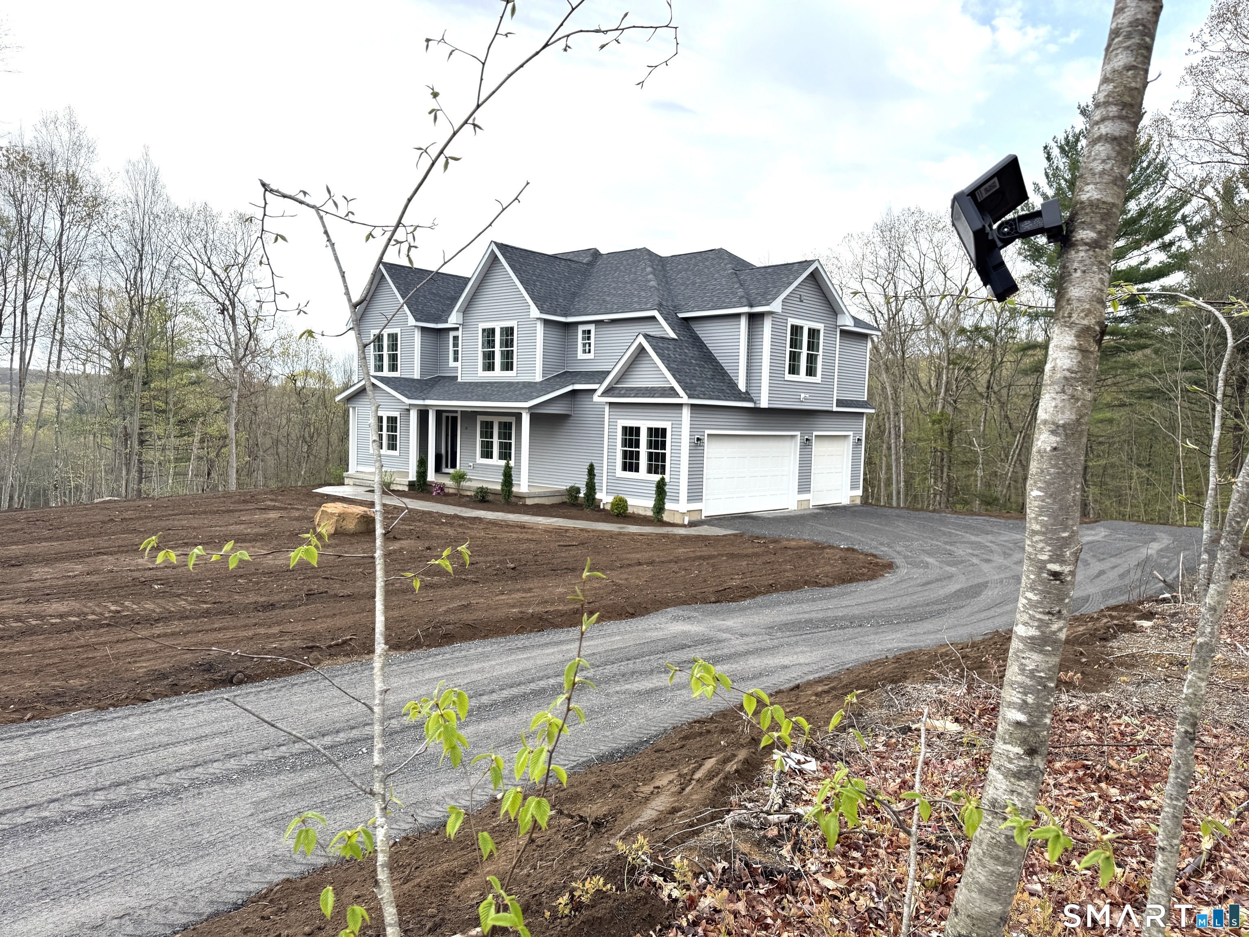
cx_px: 624
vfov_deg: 56.8
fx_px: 866
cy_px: 468
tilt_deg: -3.6
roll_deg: -2.3
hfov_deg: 71.6
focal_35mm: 24
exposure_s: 1/2710
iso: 80
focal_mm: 6.76
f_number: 1.78
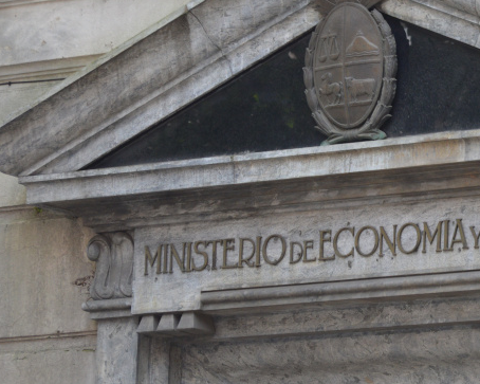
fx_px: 3593
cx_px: 381
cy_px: 127
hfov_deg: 7.6
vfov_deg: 6.1
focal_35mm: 253
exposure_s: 1/250
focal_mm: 86
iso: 400
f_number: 4.2
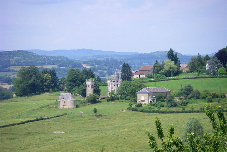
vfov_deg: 8.9
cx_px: 113
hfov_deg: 13.3
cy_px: 83
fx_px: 971
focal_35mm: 154
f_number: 4.3
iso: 80
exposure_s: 1/400
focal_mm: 24.2
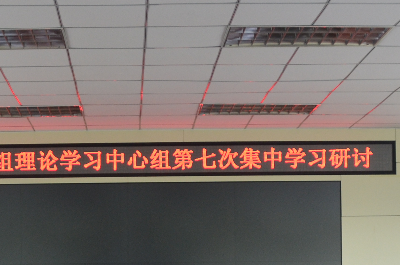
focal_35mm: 94
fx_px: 1048
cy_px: 289
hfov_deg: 21.6
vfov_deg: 14.1
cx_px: 144
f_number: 4
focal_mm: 21
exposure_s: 1/60
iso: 560
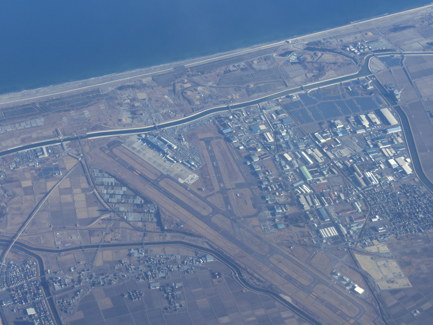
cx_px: 216
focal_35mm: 93
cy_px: 162
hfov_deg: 21.1
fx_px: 1163
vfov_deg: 15.9
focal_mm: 16.5
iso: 80
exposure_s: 1/160
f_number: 5.6
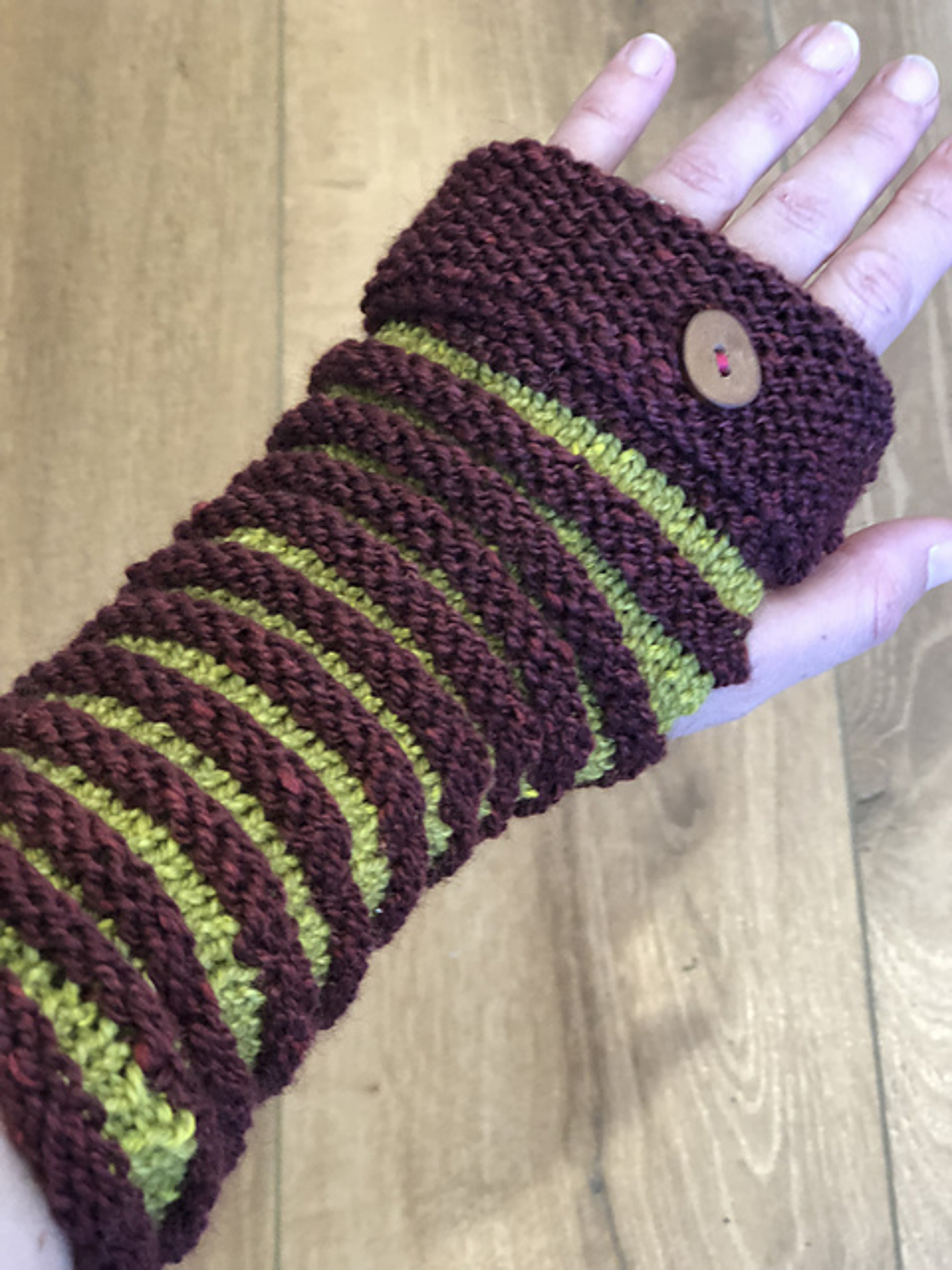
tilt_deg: -66.4
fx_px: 2090
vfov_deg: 33.8
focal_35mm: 57
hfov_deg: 25.7
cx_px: 476
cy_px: 635
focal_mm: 6.6
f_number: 2.8
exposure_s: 1/60
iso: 400
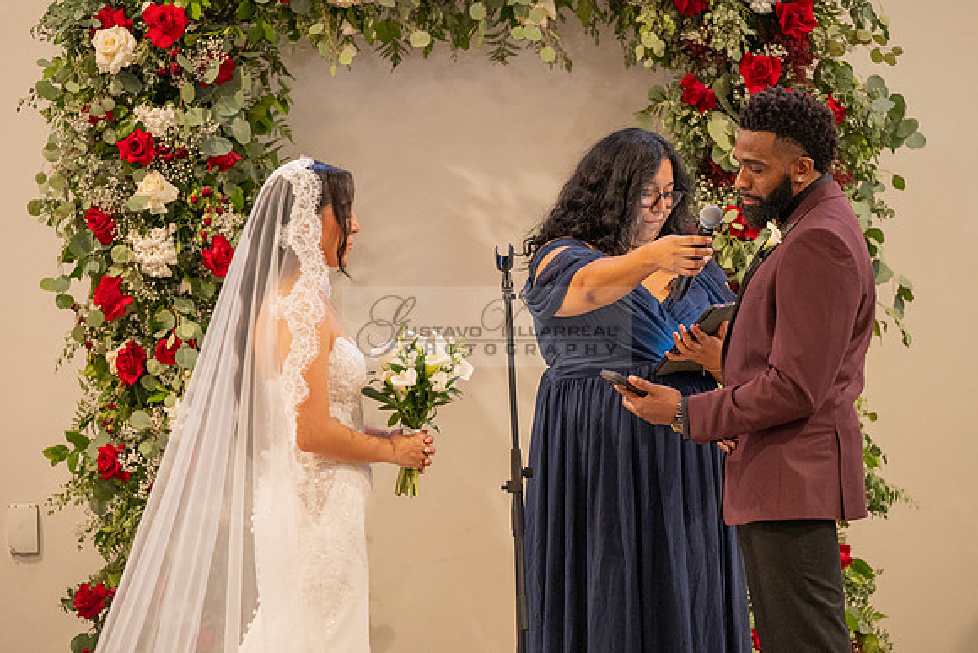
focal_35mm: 140
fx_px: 3804
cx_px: 489
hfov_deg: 14.7
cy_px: 326
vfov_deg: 9.8
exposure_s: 1/125
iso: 1600
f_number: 2.8
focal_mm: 140
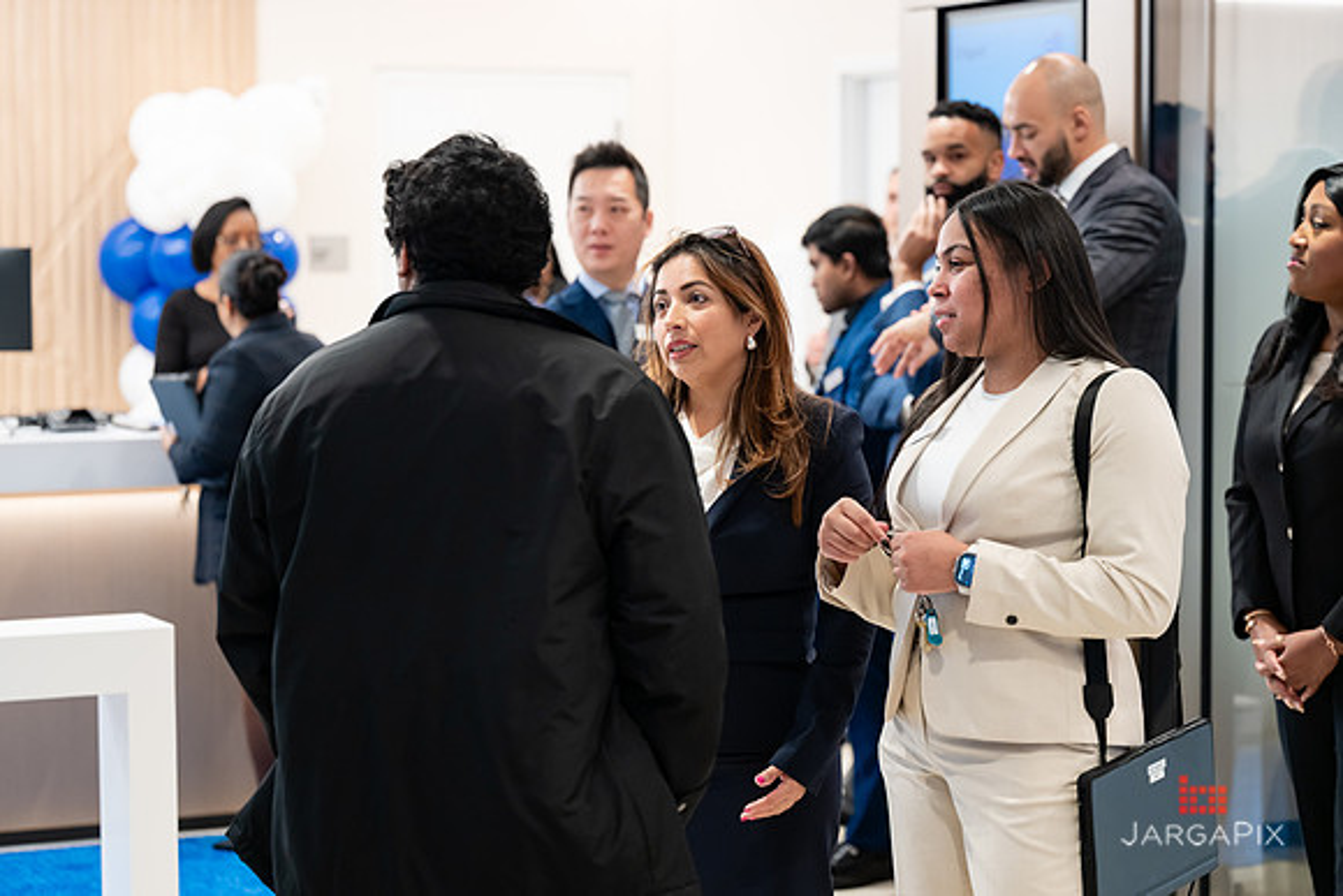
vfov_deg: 15.6
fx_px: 3270
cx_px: 672
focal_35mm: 88
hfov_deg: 23.2
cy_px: 448
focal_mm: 87
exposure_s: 1/160
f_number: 3.2
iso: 500
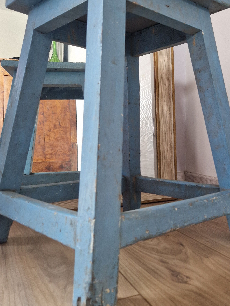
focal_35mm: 35
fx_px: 310
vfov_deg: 52.6
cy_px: 144
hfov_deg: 40.0
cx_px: 161
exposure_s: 1/100
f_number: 1.8
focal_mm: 5.4
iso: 500
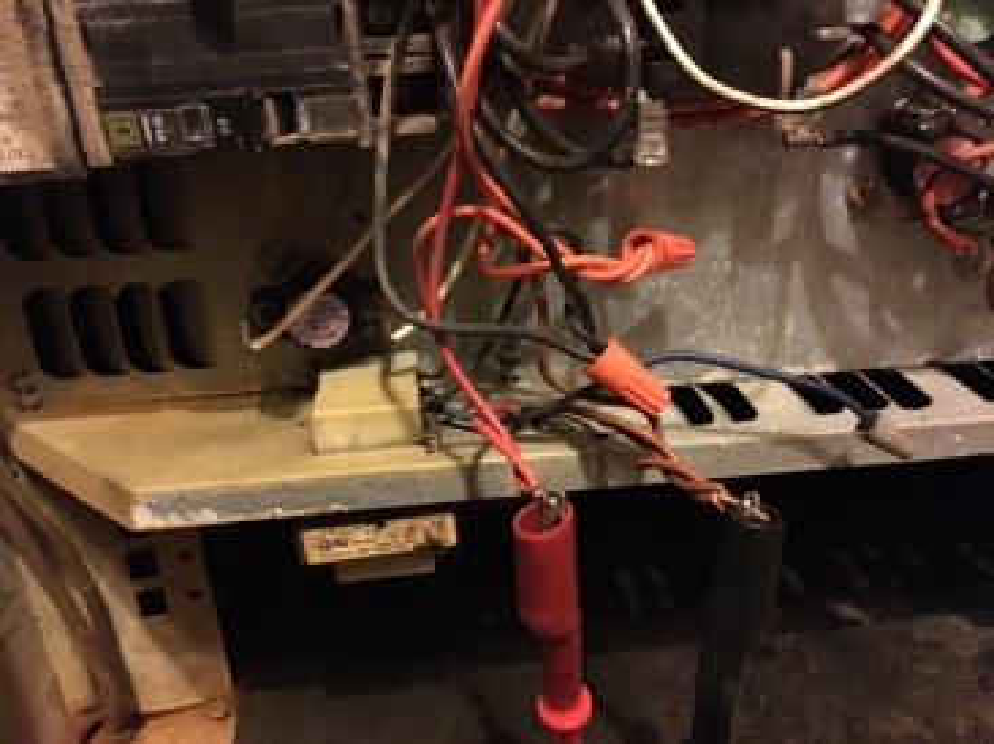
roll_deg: +2.6
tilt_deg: -25.8
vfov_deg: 48.2
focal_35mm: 29
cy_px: 372
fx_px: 832
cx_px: 497
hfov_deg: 61.7
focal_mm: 4.15
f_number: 2.2
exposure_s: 1/15
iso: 1250
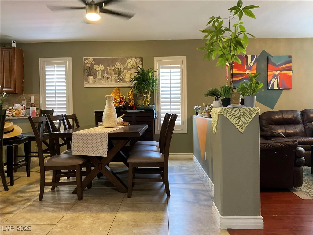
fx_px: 262
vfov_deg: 48.2
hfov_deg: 61.7
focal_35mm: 29
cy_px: 118
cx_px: 156
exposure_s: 1/40
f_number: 1.8
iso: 250
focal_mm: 3
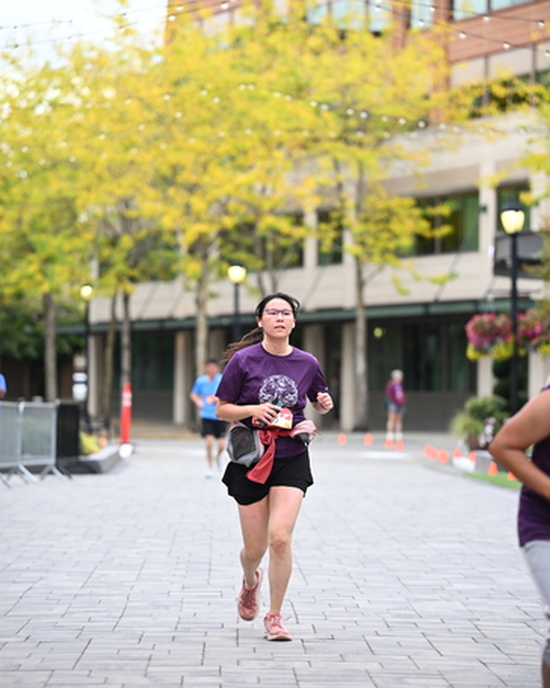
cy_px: 339
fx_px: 2889
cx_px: 274
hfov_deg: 10.9
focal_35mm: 142
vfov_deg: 13.6
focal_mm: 125
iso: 640
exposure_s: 1/1600
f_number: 2.8
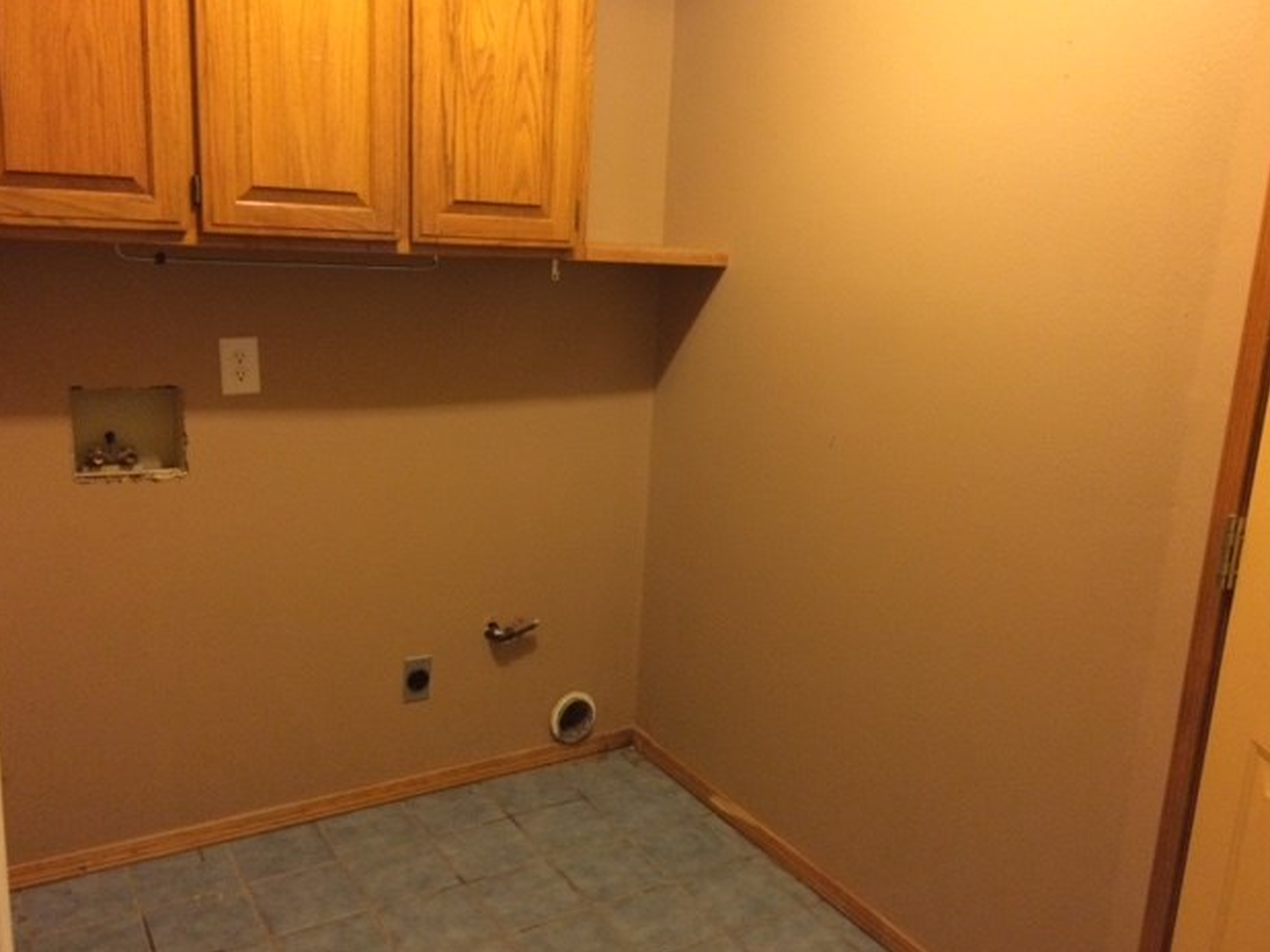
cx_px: 646
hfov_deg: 60.0
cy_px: 468
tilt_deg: -12.7
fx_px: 1100
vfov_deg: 46.8
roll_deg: -2.9
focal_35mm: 30
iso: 320
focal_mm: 4.15
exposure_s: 1/30
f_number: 2.2
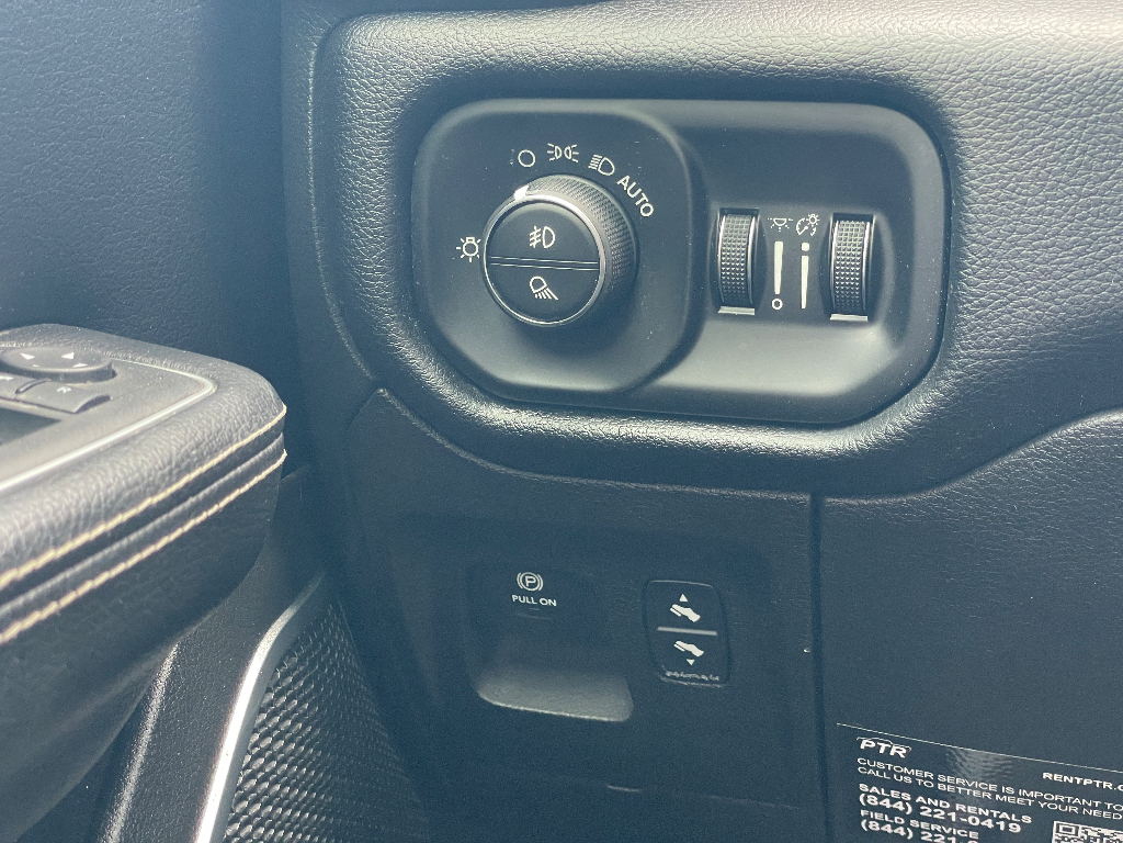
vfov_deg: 28.0
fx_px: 1687
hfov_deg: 36.8
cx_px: 562
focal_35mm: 52
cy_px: 422
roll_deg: -1.0
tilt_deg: -13.6
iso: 250
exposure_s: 1/60
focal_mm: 6
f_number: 2
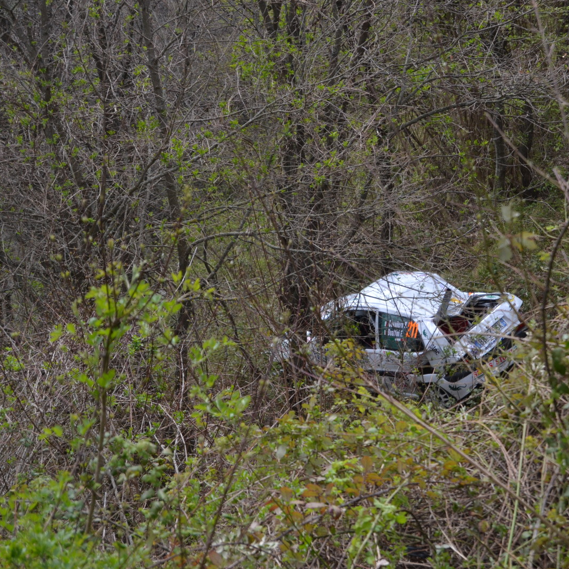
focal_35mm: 106
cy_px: 285
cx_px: 410
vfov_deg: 16.5
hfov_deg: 16.4
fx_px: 1965
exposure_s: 1/1000
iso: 400
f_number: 5.6
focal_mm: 55
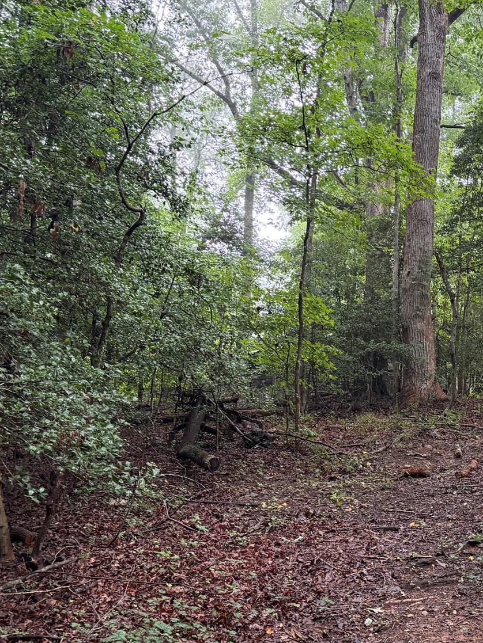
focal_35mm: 44
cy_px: 356
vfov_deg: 42.9
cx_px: 391
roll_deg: -1.0
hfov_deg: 32.0
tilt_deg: +10.6
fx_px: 818
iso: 250
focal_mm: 6.76
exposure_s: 1/60
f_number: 1.78
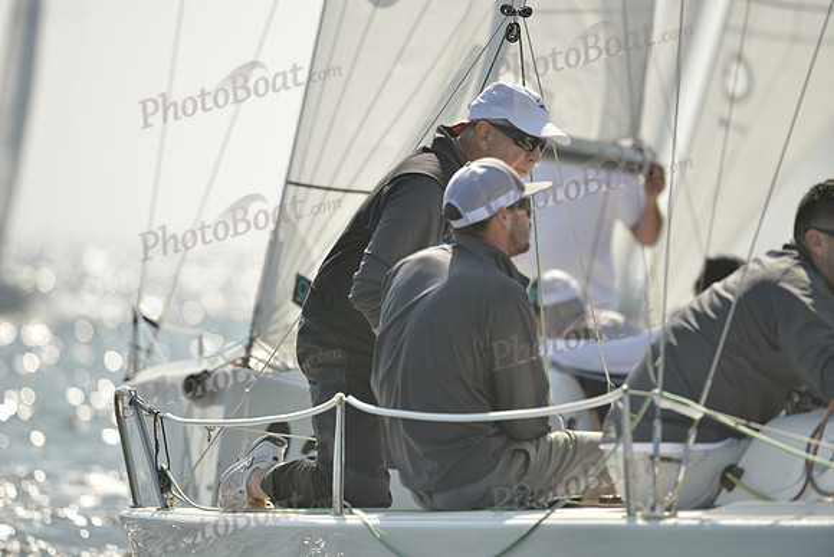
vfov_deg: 3.4
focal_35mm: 400
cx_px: 417
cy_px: 278
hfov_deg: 5.2
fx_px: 9268
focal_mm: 400
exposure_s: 1/1600
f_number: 5
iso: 280
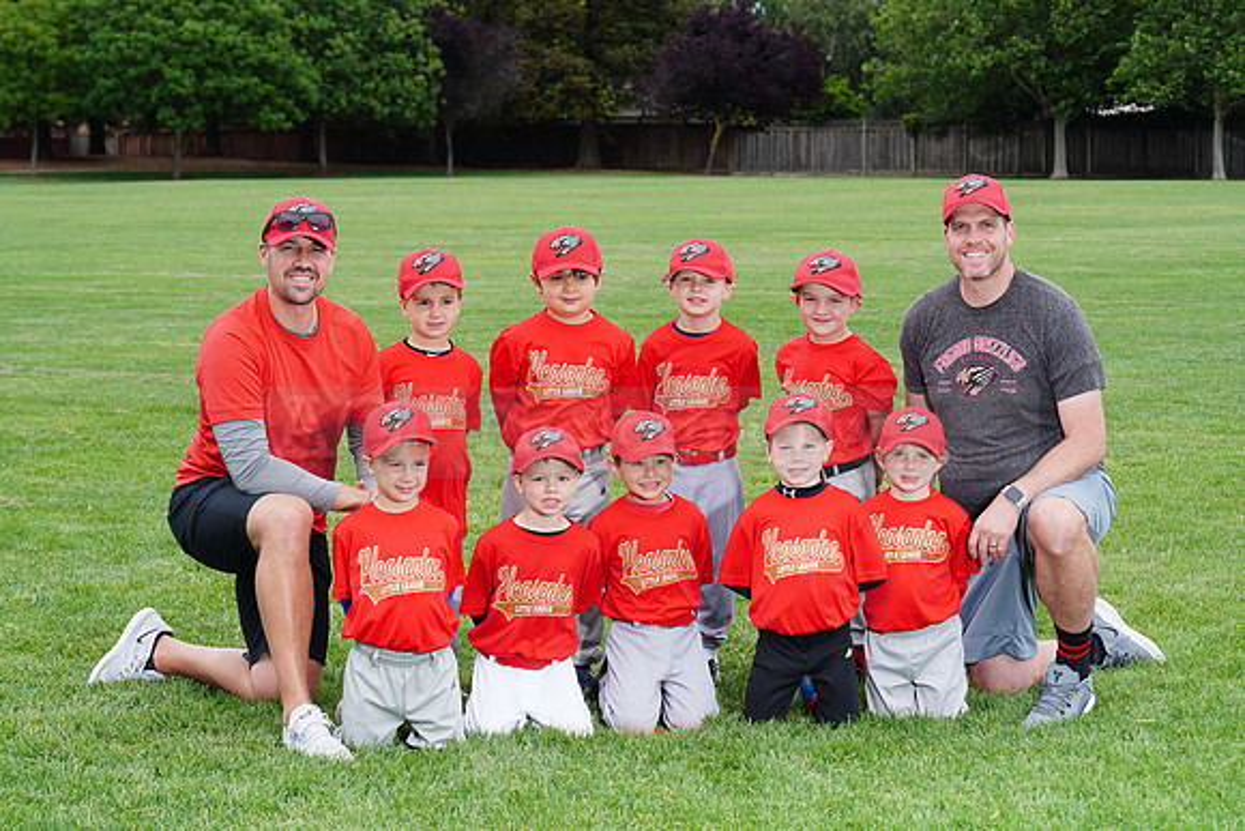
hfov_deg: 24.8
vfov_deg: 16.7
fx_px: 2836
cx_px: 622
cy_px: 416
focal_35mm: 82
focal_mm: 82
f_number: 9
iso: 200
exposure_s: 1/250
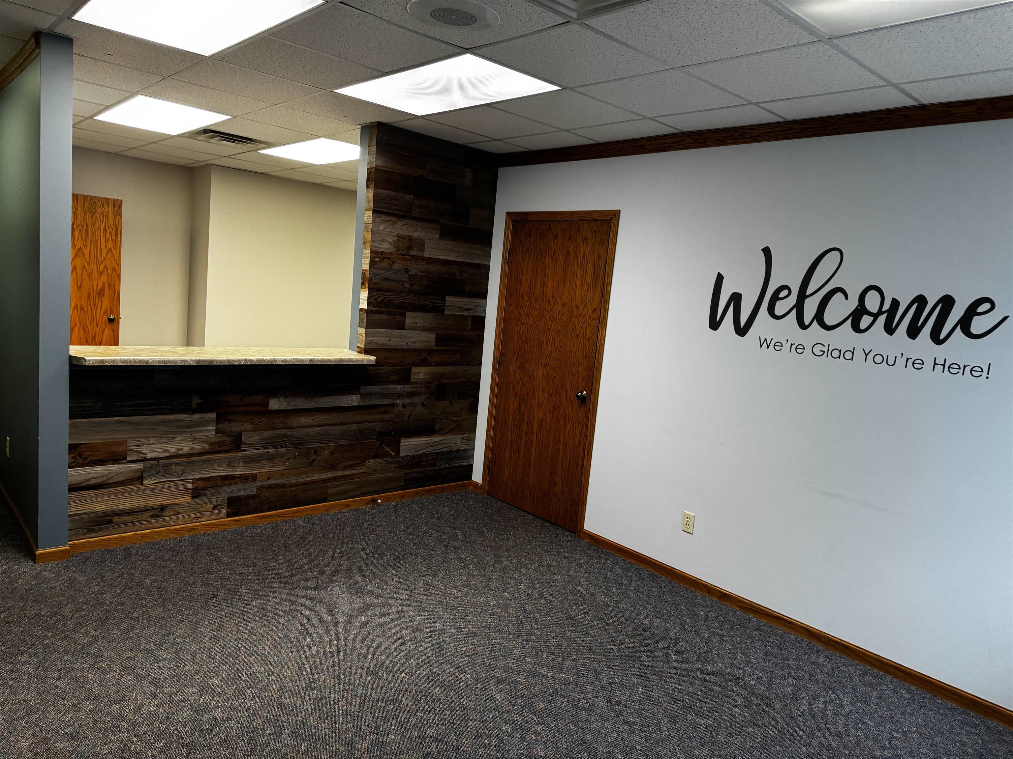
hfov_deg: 71.6
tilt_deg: -7.9
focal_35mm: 24
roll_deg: -5.5
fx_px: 702
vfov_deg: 56.8
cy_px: 380
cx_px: 506
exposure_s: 1/60
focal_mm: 6.76
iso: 400
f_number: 1.78
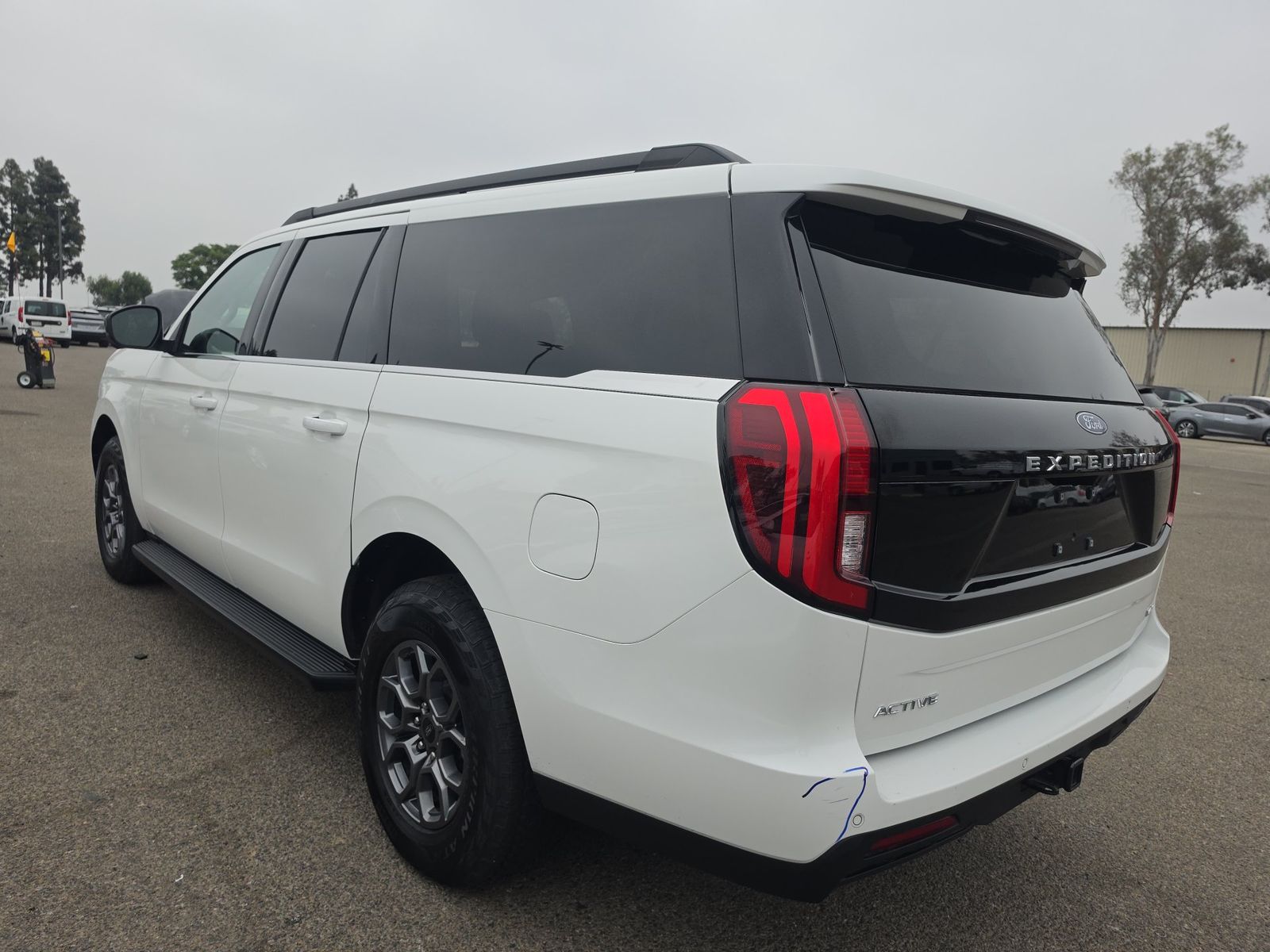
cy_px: 476
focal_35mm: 23
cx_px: 635
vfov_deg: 58.9
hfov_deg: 73.9
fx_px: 844
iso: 63
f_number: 1.4
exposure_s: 1/2270
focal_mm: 6.5
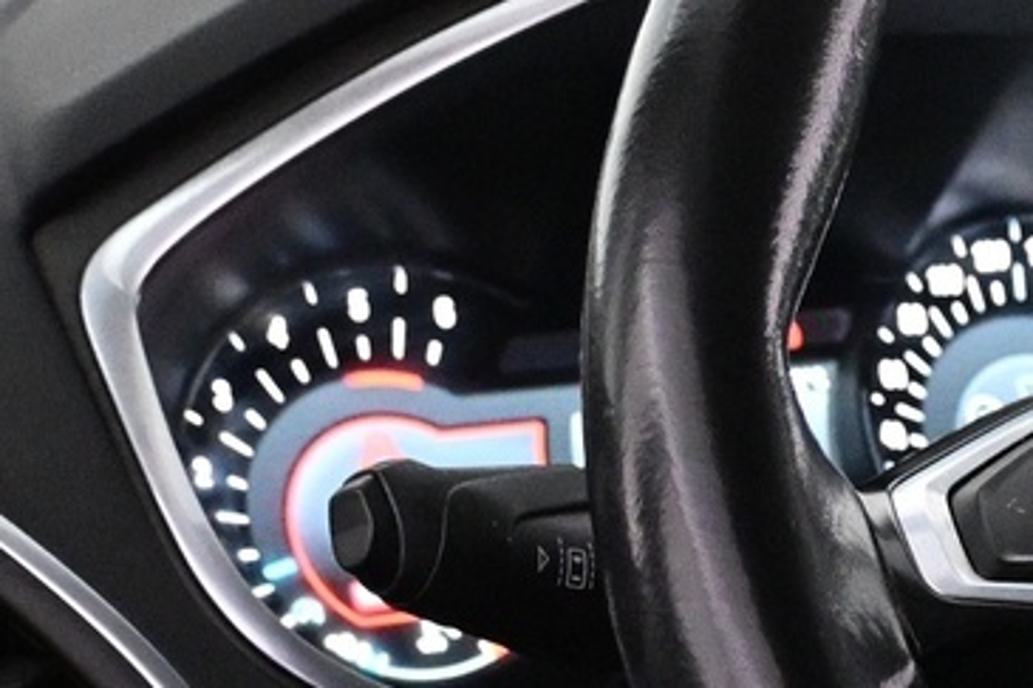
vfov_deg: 8.5
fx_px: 4589
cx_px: 1500
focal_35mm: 160
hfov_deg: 12.3
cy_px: 733
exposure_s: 1/60
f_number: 4.2
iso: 4000
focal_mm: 24
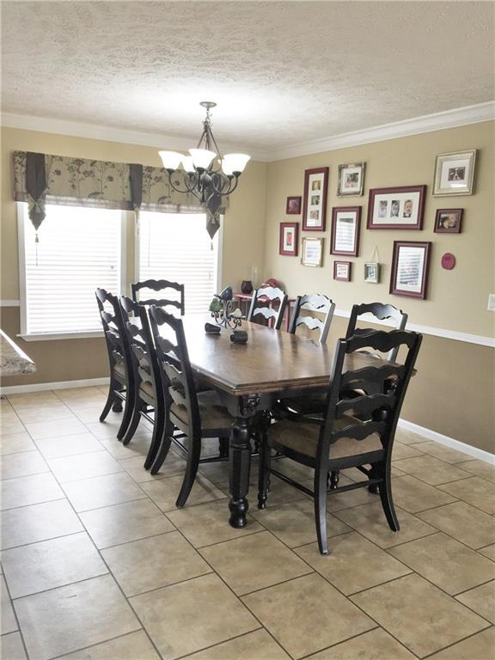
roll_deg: -2.0
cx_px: 248
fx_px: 553
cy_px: 330
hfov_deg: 48.2
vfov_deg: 61.7
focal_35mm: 29
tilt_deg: -7.2
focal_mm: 4.15
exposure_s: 1/40
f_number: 2.2
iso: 32
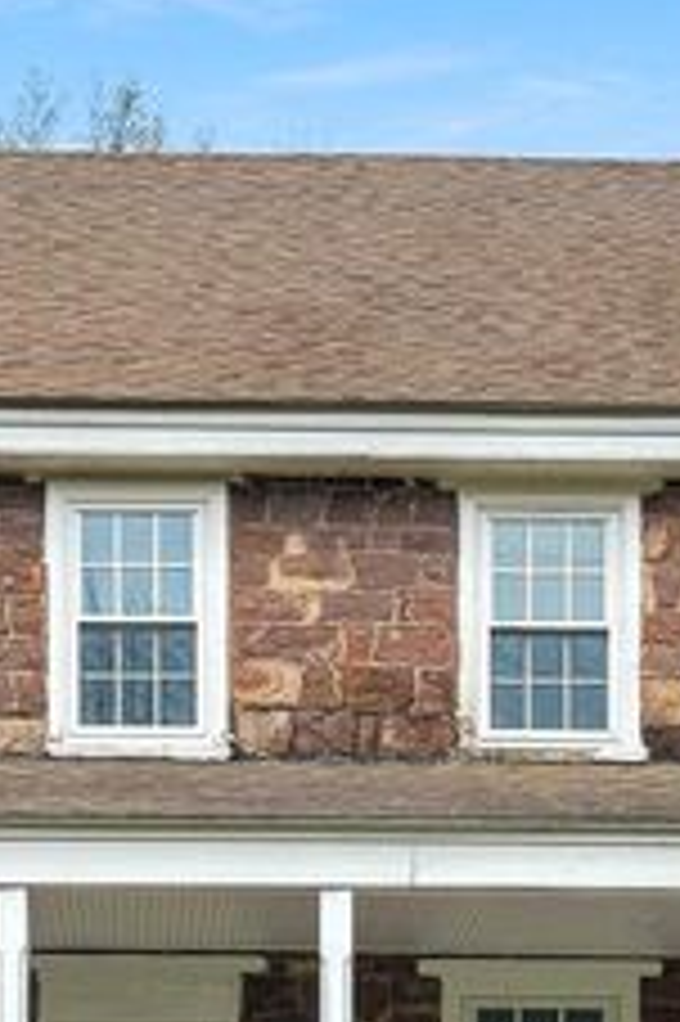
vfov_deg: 18.4
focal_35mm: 110
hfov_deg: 12.4
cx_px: 279
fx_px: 3121
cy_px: 817
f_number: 1.8
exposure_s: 1/3000
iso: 64
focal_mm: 6.86
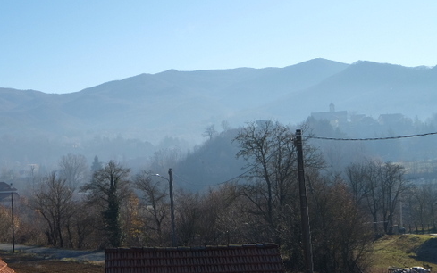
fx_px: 715
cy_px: 84
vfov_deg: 21.5
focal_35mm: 60
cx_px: 80
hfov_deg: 32.9
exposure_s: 1/350
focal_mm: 24
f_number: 8
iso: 200
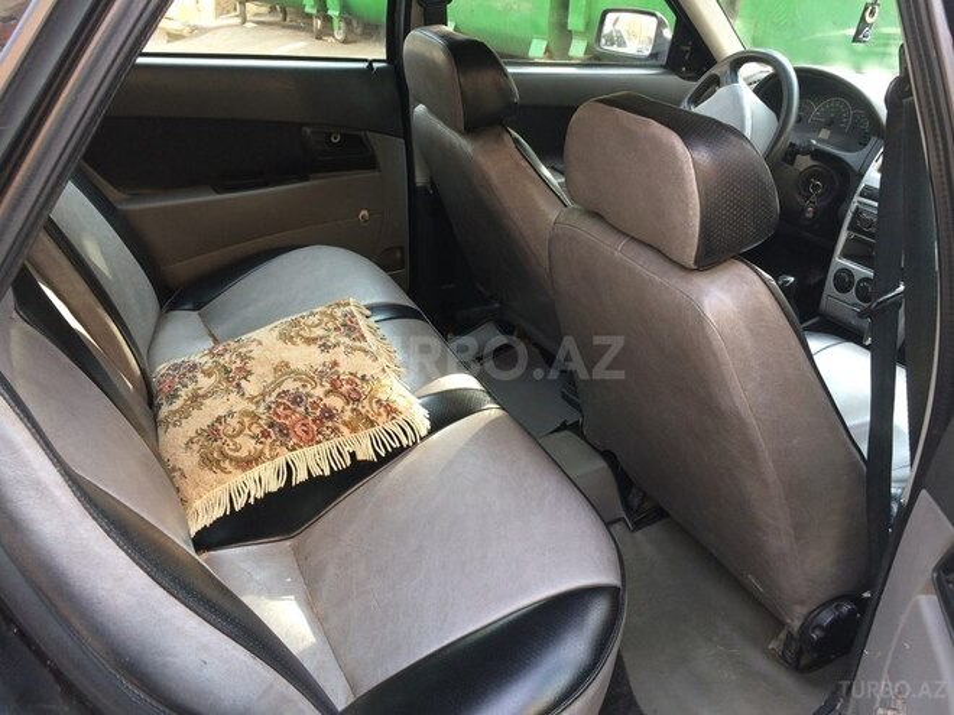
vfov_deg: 48.2
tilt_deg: -27.6
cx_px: 477
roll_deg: -8.5
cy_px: 358
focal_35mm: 29
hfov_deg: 61.7
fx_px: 799
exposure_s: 1/100
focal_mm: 4.15
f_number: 2.2
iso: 64
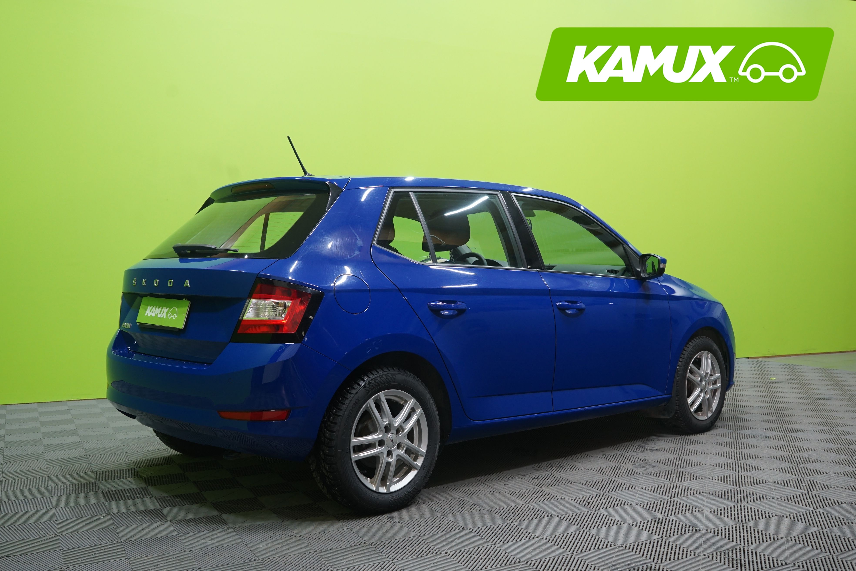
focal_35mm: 35
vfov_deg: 37.9
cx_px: 428
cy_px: 286
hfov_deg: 54.4
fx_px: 832
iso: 800
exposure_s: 1/20
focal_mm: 35
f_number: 5.6
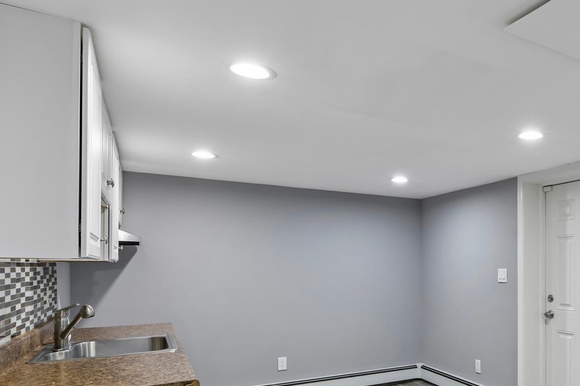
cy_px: 264
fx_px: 451
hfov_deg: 59.3
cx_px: 479
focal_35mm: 28
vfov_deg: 45.5
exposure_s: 1/8
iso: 320
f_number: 9
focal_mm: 16
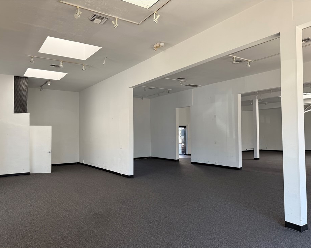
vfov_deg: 54.9
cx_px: 149
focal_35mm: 26
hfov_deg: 66.0
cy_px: 129
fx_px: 239
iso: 80
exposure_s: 1/397
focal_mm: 6.76
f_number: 1.78
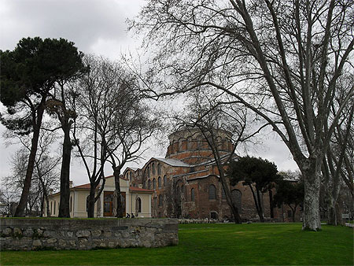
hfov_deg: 52.6
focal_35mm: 35
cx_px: 177
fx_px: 358
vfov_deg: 40.7
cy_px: 133
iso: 100
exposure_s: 1/180
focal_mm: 6.3
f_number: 8.4
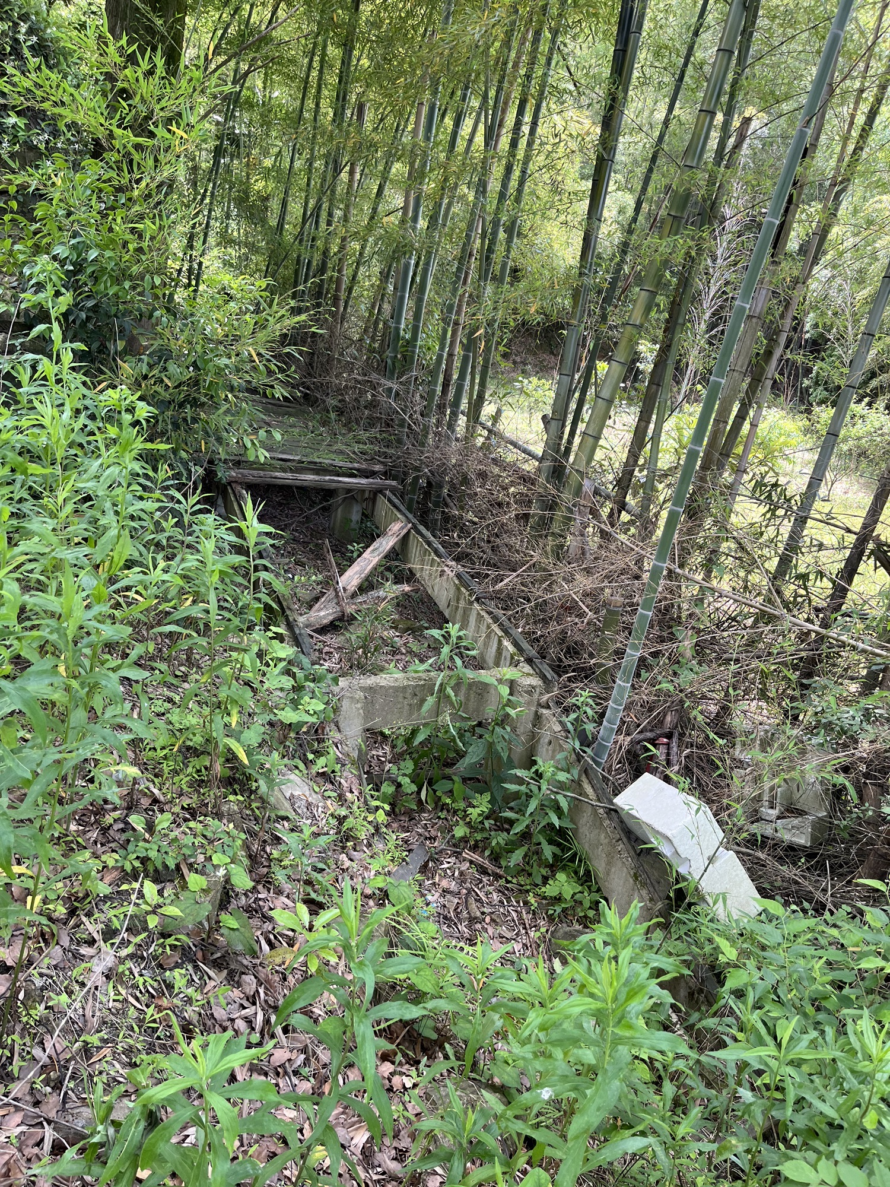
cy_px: 594
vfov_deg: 67.3
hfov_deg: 53.1
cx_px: 445
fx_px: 891
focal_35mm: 26
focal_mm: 5.1
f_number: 1.6
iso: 40
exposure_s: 1/164
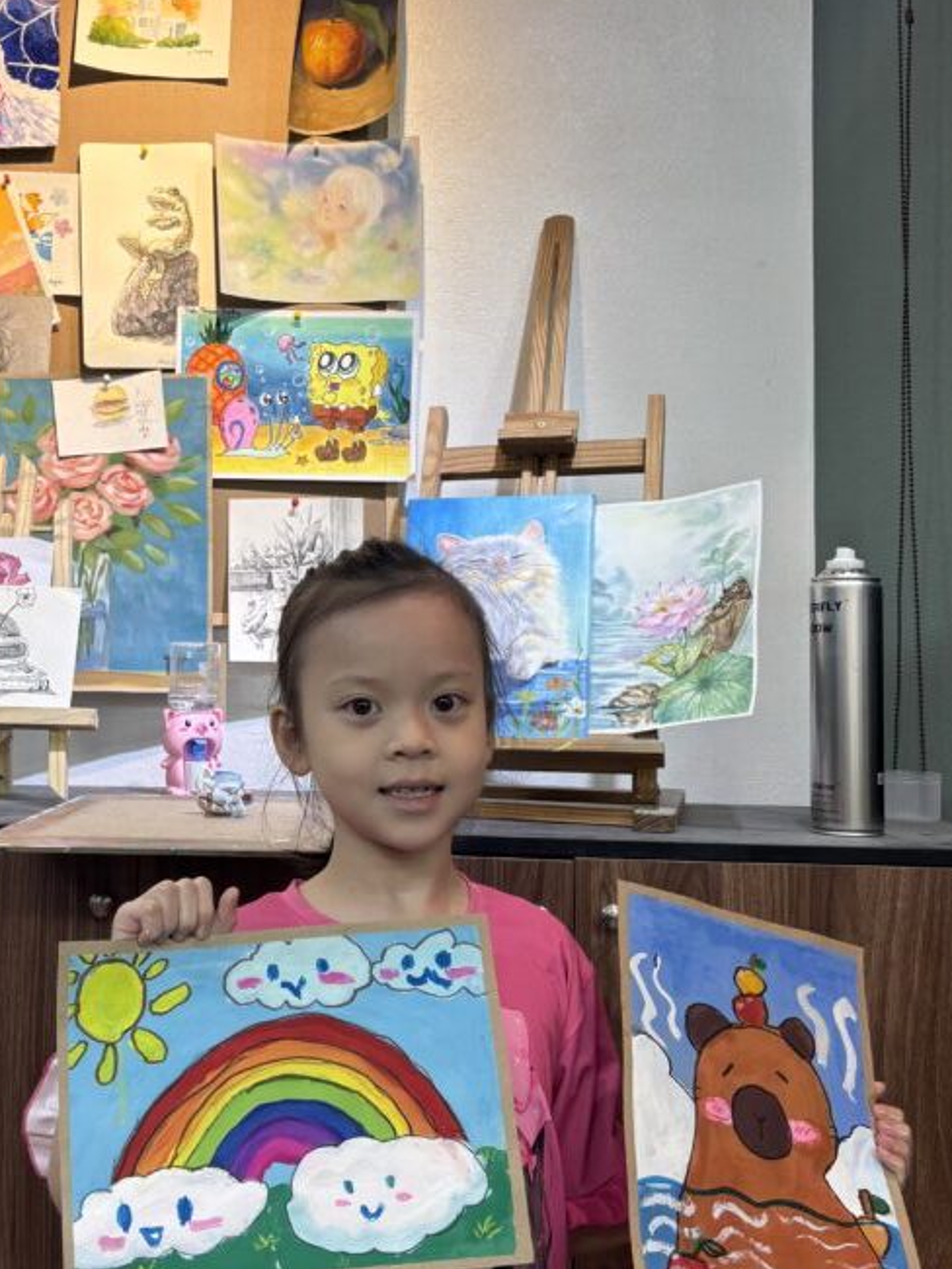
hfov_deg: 35.4
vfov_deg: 46.7
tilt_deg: +3.6
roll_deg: -0.8
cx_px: 277
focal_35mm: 40
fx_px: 1466
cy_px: 590
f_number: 1.6
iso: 50
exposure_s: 1/100
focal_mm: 5.96
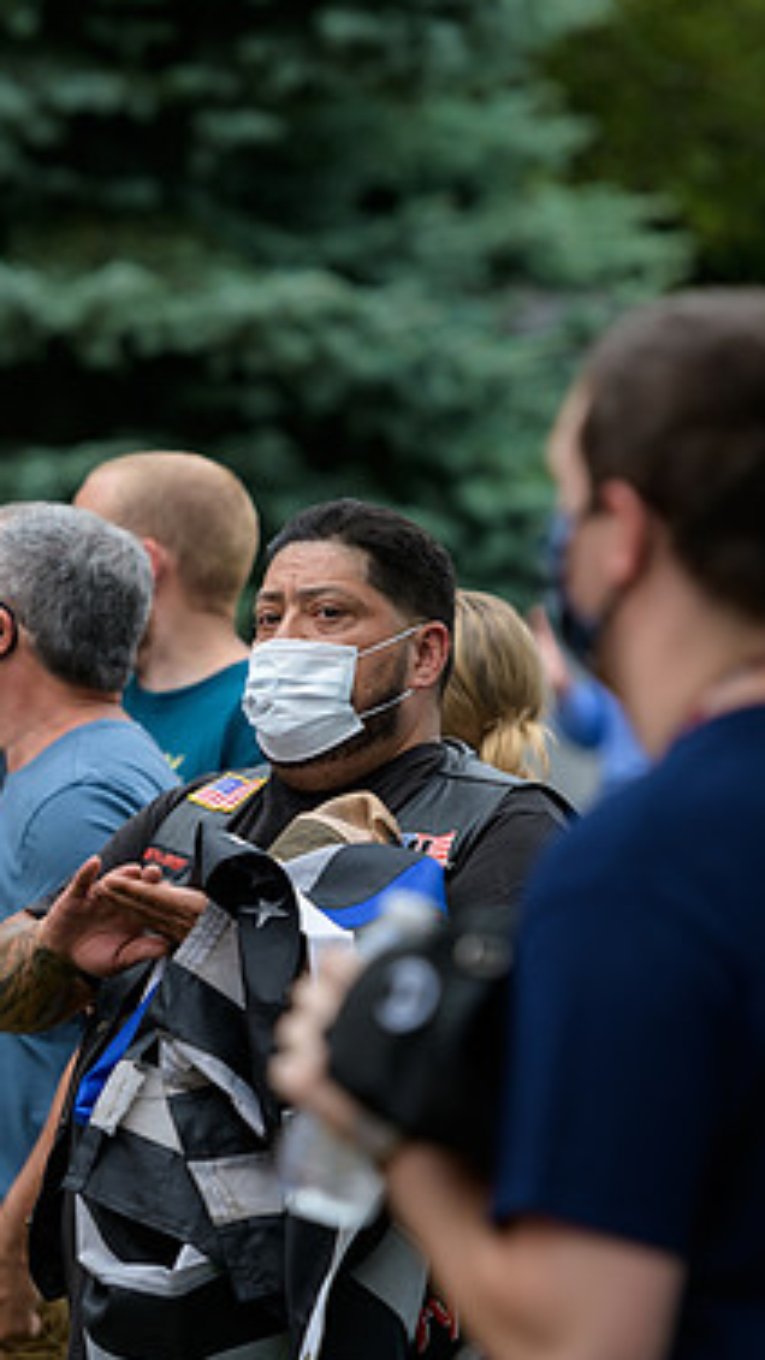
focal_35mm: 234
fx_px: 8440
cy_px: 680
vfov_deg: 9.2
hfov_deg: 5.2
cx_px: 170
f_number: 3.2
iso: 200
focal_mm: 145
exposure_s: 1/200
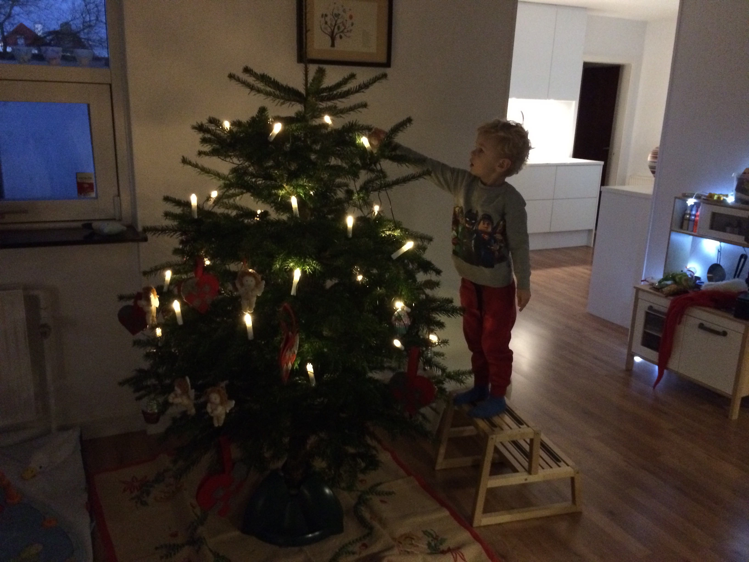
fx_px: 627
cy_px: 281
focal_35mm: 29
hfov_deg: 61.7
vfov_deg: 48.2
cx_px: 374
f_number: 2.2
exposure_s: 1/17
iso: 500
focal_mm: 4.15
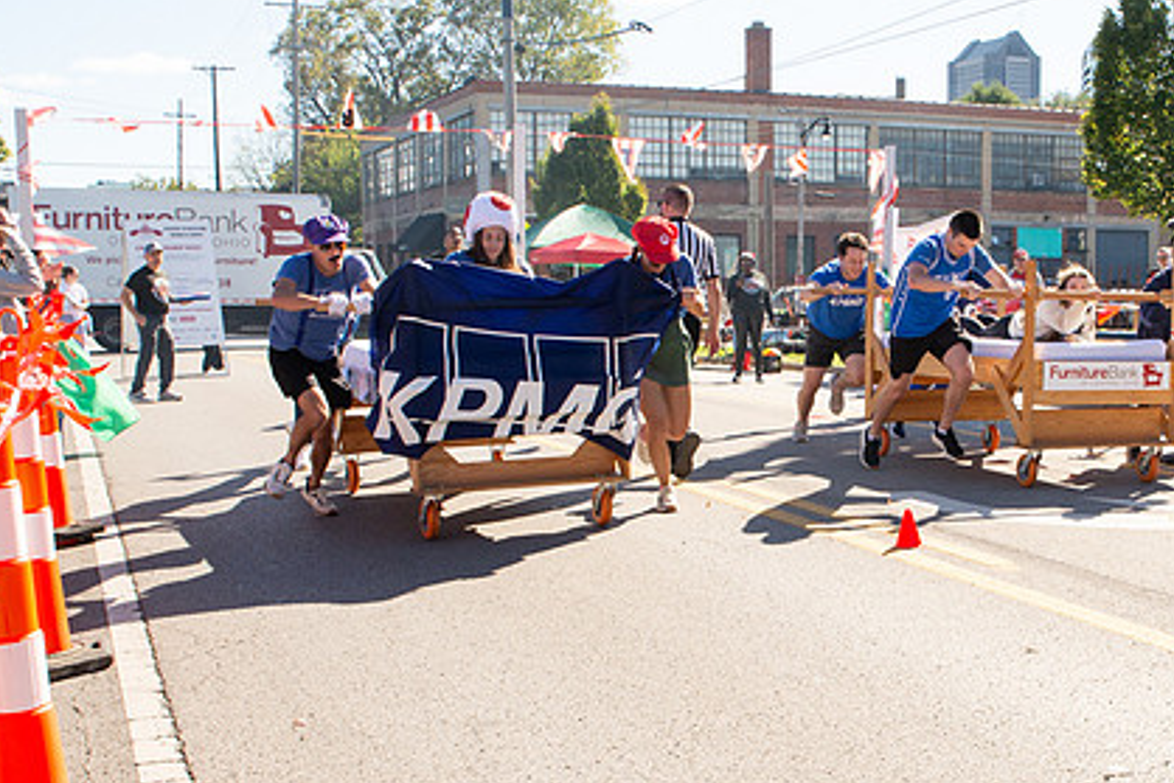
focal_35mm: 50
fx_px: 1631
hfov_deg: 38.8
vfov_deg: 26.9
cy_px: 509
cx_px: 838
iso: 500
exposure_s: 1/320
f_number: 11
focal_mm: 24
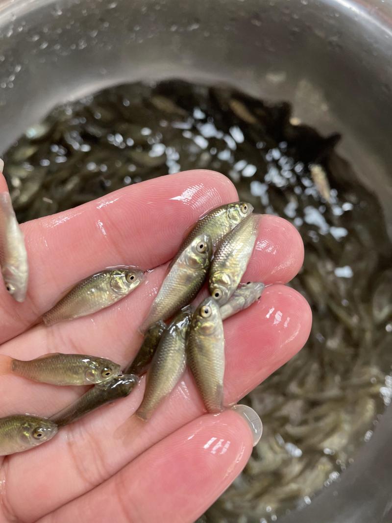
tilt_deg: -84.8
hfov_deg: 53.1
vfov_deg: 67.3
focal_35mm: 26
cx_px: 196
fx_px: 393
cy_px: 262
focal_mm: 4.2
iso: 100
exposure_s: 1/121
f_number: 1.6
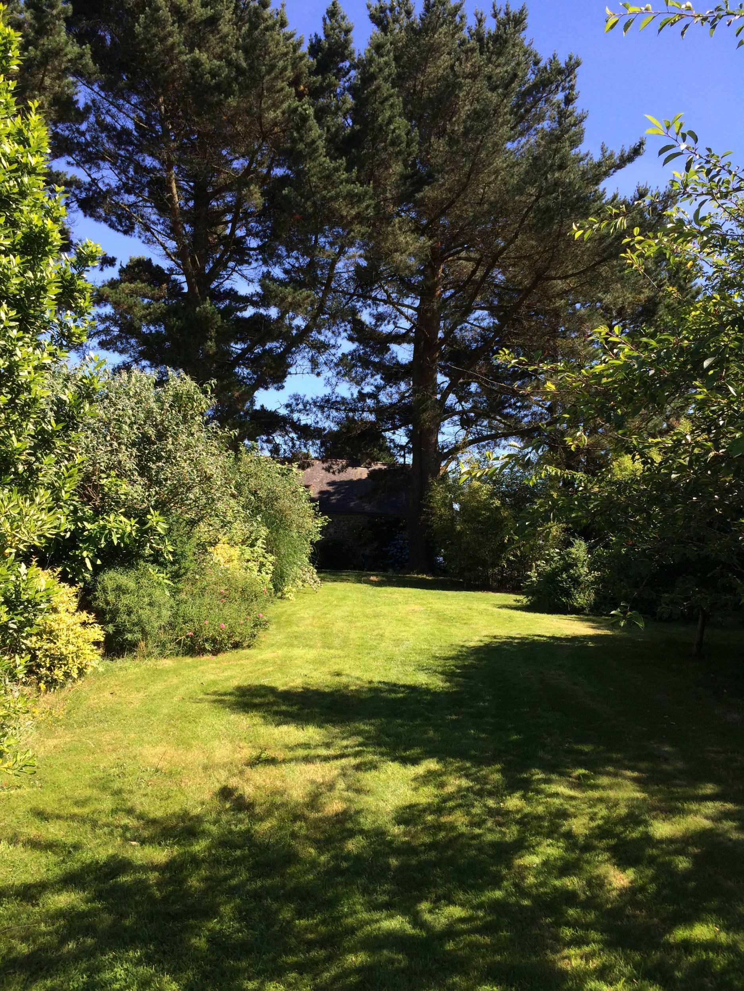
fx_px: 831
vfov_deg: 61.7
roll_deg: -0.6
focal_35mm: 29
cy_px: 496
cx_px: 372
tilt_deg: +2.6
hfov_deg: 48.2
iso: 32
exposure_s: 1/820
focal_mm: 4.15
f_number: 2.2
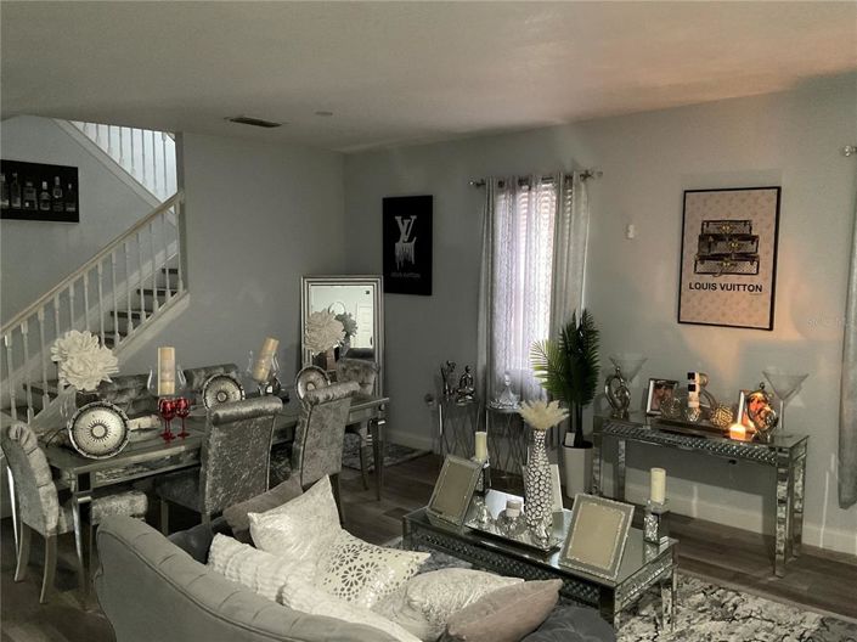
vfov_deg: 48.2
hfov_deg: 61.7
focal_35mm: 29
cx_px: 428
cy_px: 321
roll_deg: +0.3
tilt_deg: -4.8
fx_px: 718
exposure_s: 1/30
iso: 400
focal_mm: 3
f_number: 1.8
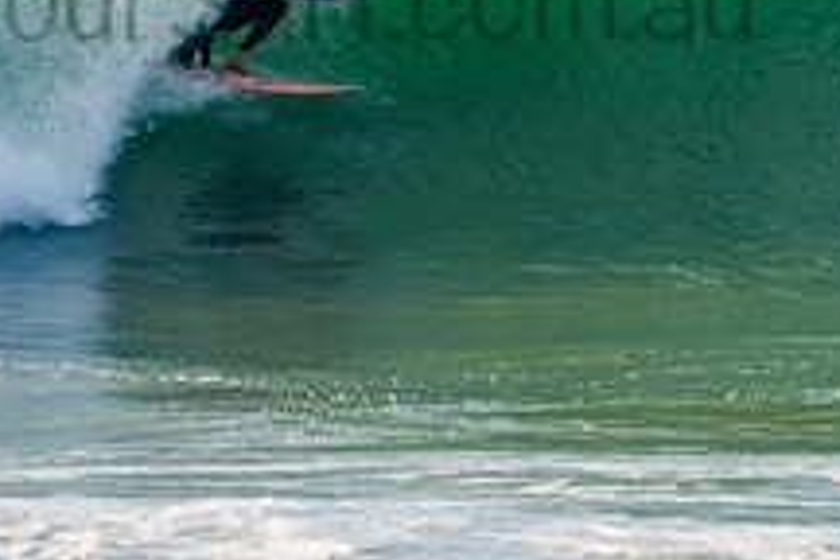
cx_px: 342
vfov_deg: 1.0
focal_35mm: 1343
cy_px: -49
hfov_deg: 1.5
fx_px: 31334
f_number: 5.6
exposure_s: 1/1600
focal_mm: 500
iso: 250
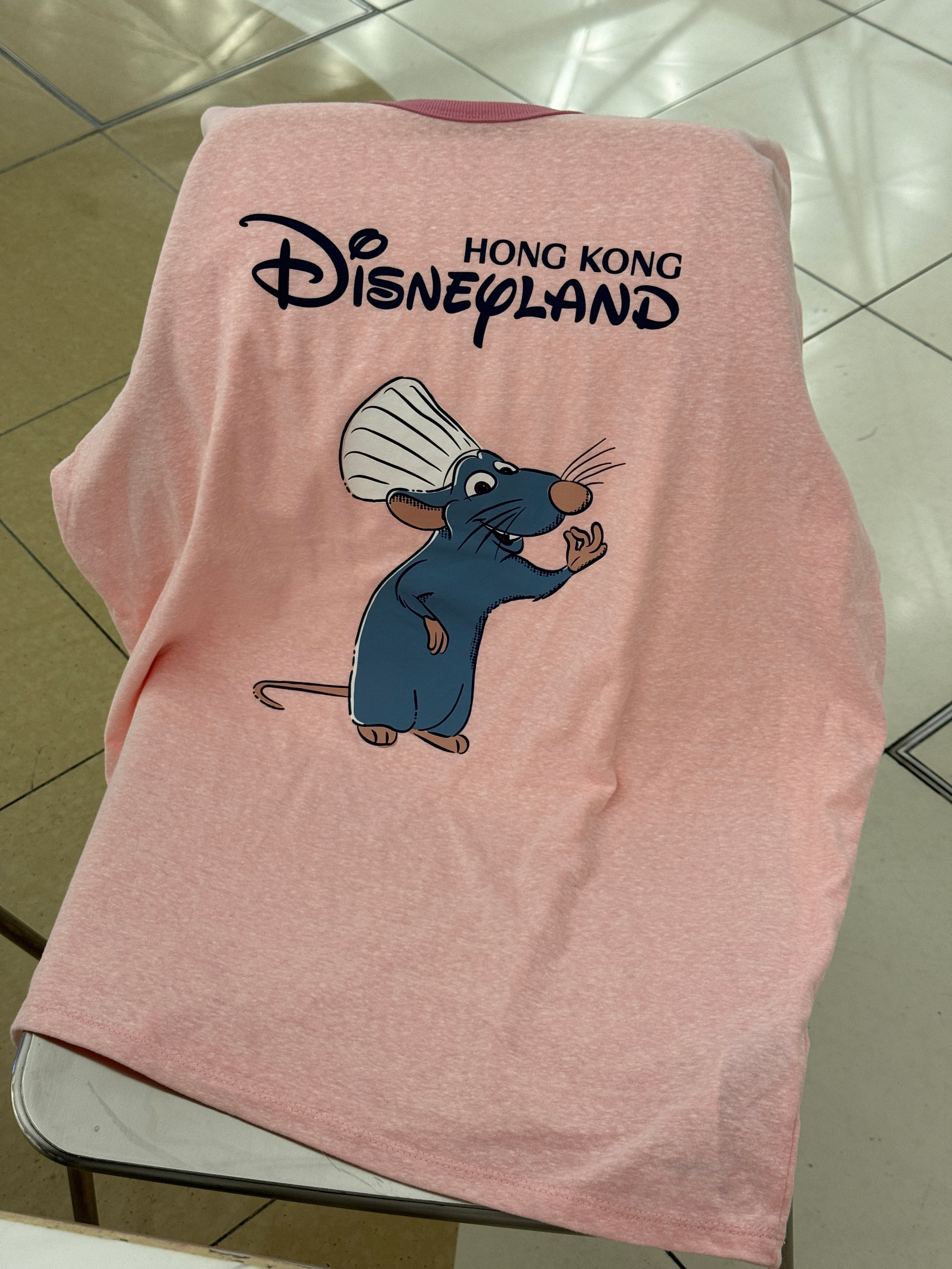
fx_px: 1760
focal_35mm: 48
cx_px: 476
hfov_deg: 30.3
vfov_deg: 39.7
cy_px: 634
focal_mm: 6.76
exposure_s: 1/61
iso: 80
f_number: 1.78
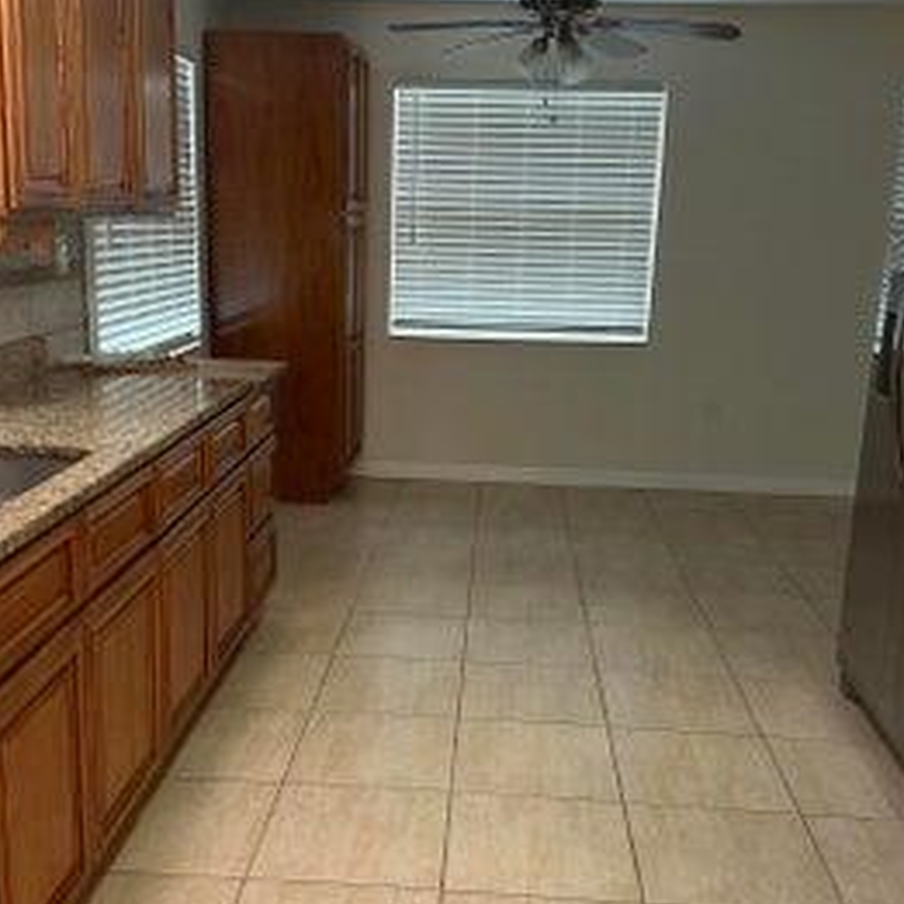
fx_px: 1152
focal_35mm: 39
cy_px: 488
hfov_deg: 42.8
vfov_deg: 42.8
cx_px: 426
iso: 125
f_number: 1.78
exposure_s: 1/60
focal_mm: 6.86
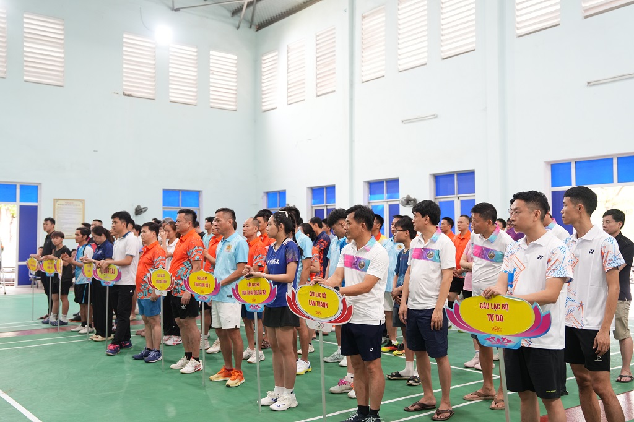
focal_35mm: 36
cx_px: 317
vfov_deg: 36.8
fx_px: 634
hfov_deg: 53.1
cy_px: 211
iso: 1000
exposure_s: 1/100
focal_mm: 36
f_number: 3.2
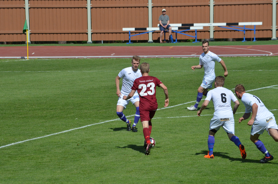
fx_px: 2474
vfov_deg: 4.3
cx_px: 131
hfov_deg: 6.4
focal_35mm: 321
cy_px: 97
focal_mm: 200
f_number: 11
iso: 1000
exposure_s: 1/4000
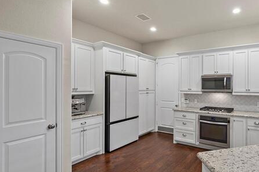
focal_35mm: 20
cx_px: 181
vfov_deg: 61.9
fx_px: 144
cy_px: 87
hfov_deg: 80.0
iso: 1250
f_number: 8
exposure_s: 1/8
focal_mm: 14
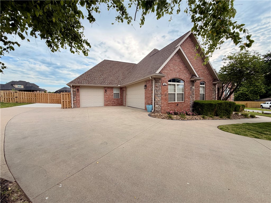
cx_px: 136
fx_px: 110
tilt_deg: -2.5
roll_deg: +0.7
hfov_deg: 102.1
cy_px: 102
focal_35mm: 14
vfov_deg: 85.7
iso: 40
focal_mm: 2.22
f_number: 2.2
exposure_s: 1/607
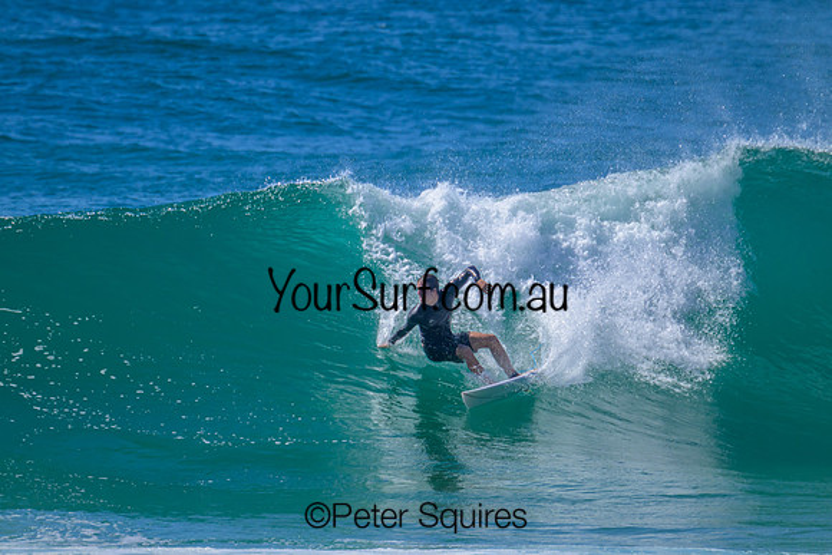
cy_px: 278
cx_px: 416
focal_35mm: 800
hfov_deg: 2.6
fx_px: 18492
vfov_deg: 1.7
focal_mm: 800
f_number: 11
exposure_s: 1/2000
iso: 900
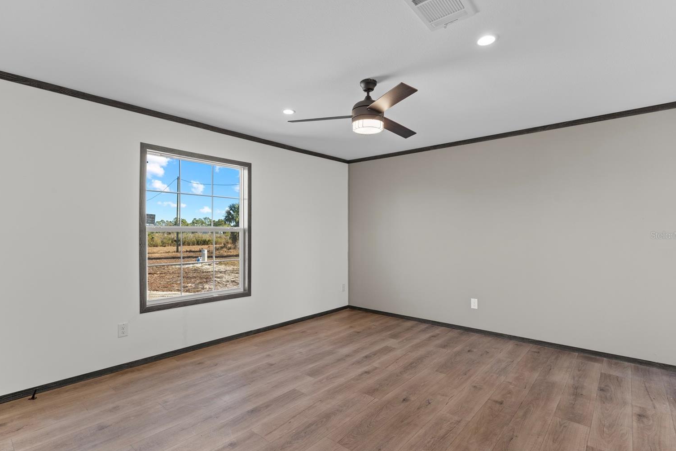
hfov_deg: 93.3
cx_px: 332
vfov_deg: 70.4
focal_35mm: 17
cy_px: 235
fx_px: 319
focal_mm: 16
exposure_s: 1/5
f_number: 8
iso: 400
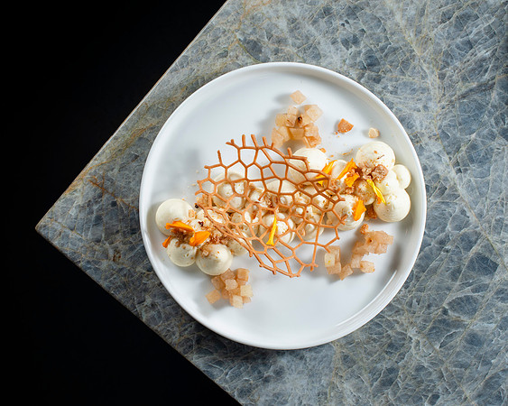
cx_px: 234
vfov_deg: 23.9
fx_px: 959
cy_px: 202
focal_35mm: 64
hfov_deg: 29.7
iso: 200
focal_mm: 50
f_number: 9
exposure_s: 1/250
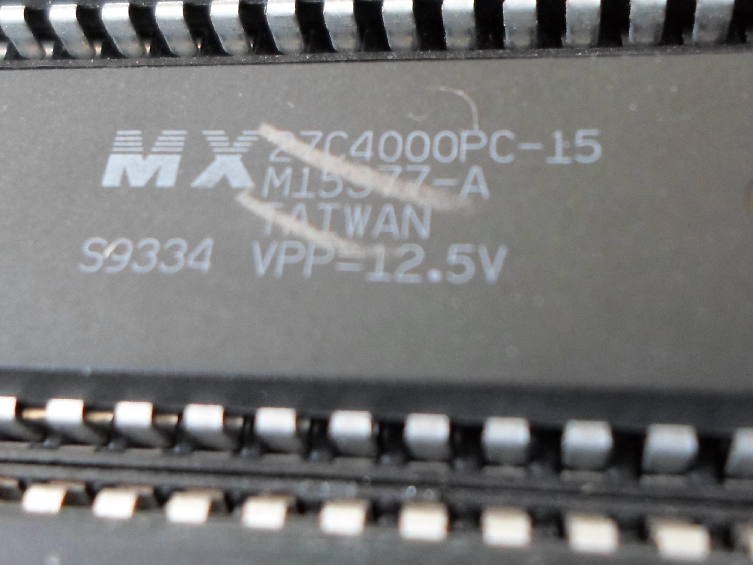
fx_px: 914
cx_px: 369
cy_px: 201
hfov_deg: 44.8
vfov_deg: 34.1
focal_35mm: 42
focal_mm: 4.5
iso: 320
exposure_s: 1/30
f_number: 2.5
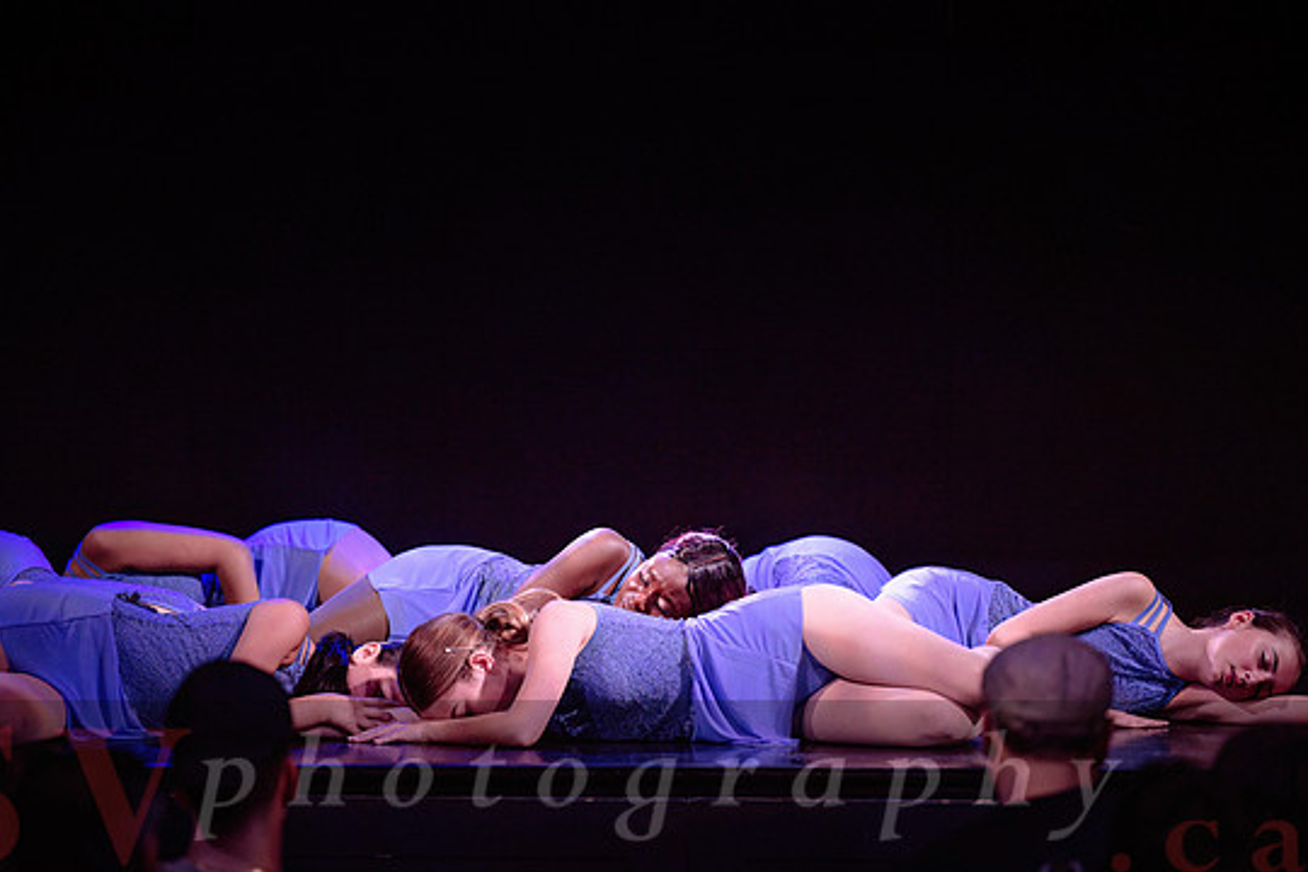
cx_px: 625
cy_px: 449
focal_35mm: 215
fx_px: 7811
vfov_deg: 6.4
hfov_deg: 9.6
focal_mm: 200
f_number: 2.8
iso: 1600
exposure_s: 1/200
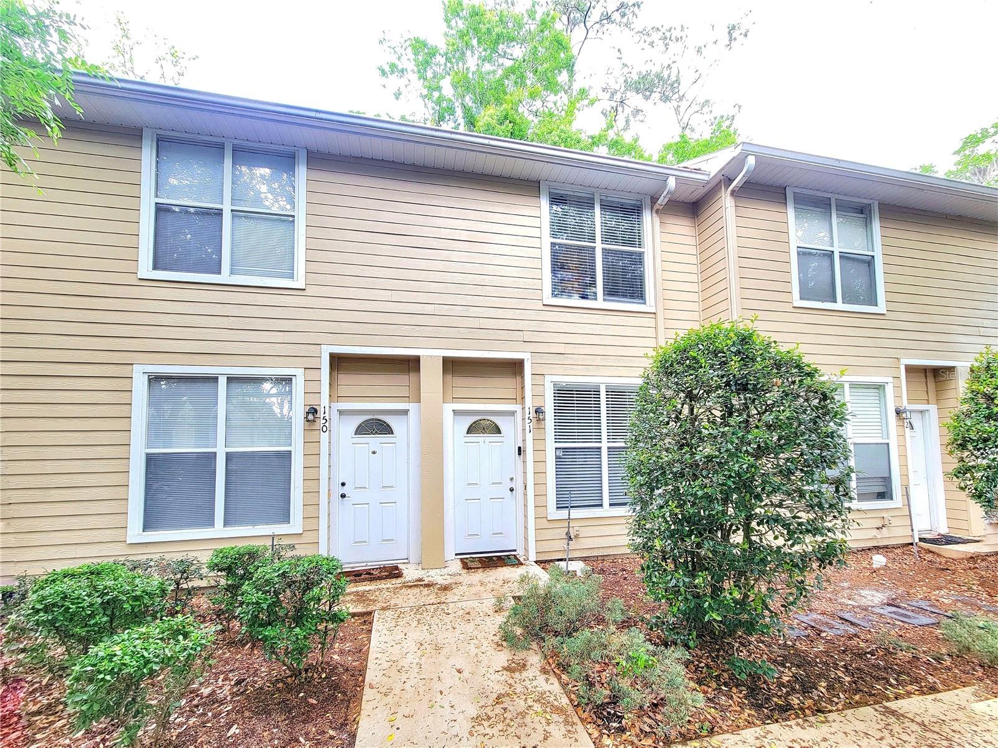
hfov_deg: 106.2
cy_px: 374
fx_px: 375
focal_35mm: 13
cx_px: 499
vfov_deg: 89.9
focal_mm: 2.2
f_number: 2.2
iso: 80
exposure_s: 1/120
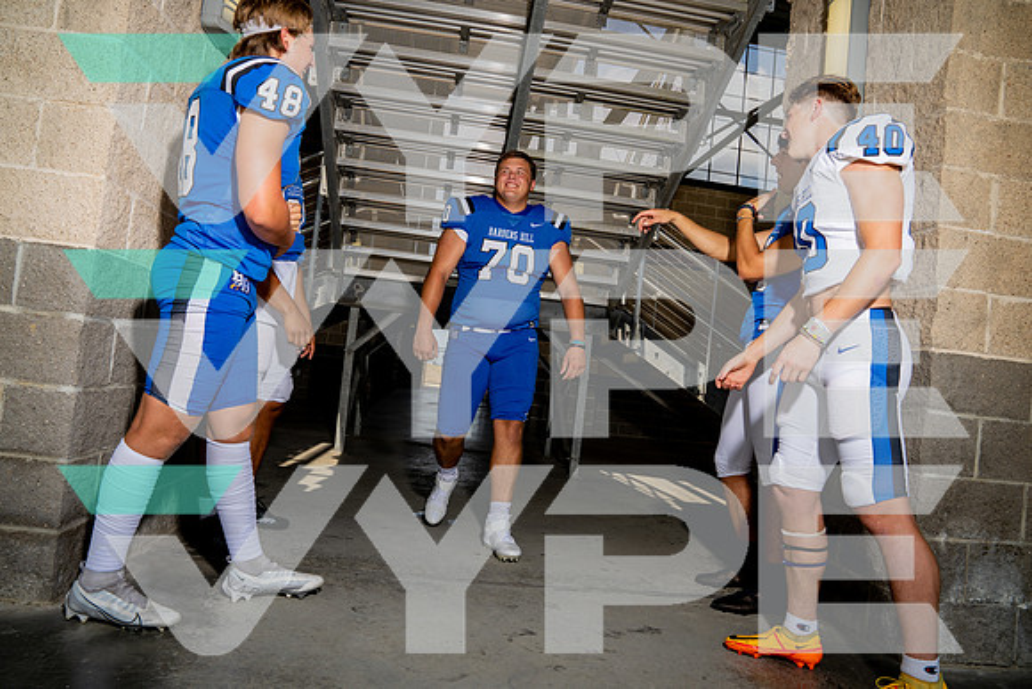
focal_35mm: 24
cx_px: 516
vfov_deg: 53.2
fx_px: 688
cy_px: 344
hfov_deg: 73.7
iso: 100
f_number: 7.1
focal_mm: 24
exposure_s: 1/250
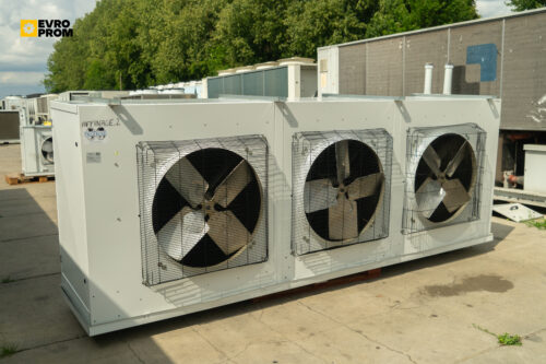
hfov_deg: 57.2
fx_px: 500
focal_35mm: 33
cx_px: 273
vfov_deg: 39.9
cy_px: 182
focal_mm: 33
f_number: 5.6
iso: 640
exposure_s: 1/800
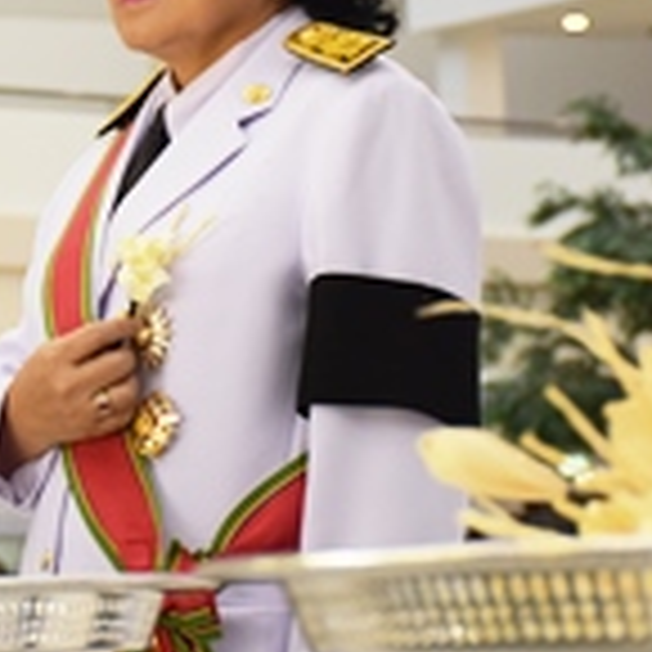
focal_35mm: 222
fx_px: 4731
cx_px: -4
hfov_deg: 7.8
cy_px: 139
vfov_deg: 7.9
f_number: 5.6
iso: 320
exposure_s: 1/125
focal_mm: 56
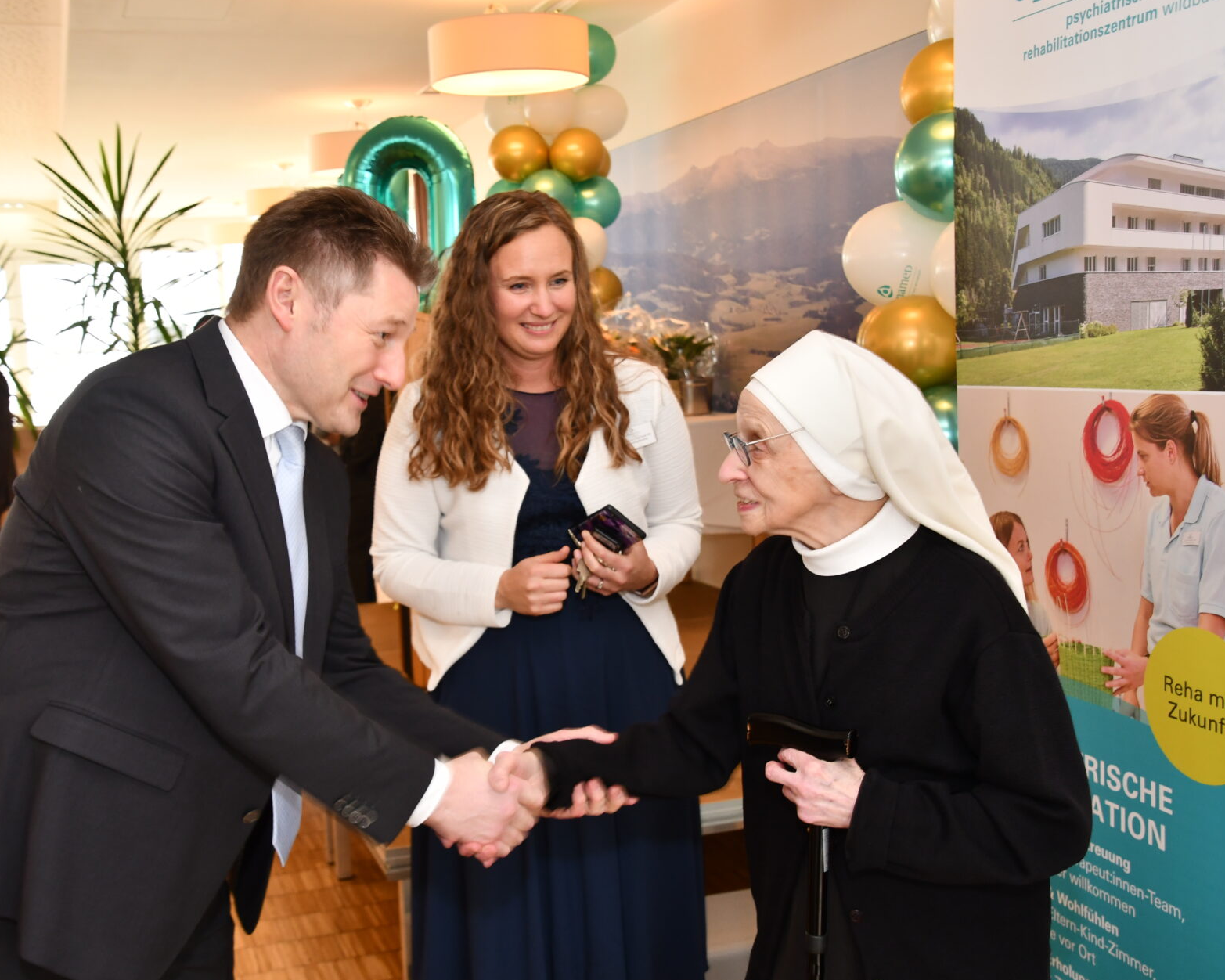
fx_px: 1378
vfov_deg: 39.2
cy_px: 491
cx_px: 508
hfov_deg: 47.7
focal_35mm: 38
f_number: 4
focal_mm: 22
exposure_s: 1/60
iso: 500
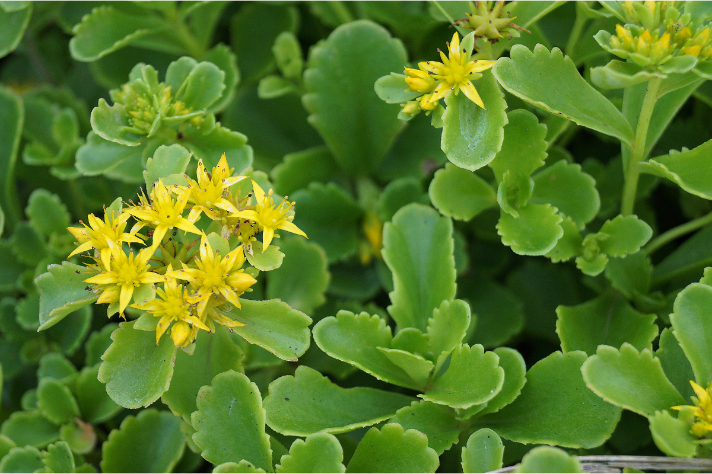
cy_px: 237
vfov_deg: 16.6
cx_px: 356
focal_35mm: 82
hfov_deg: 24.6
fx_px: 1632
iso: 250
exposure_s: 1/160
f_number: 5.6
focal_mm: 55
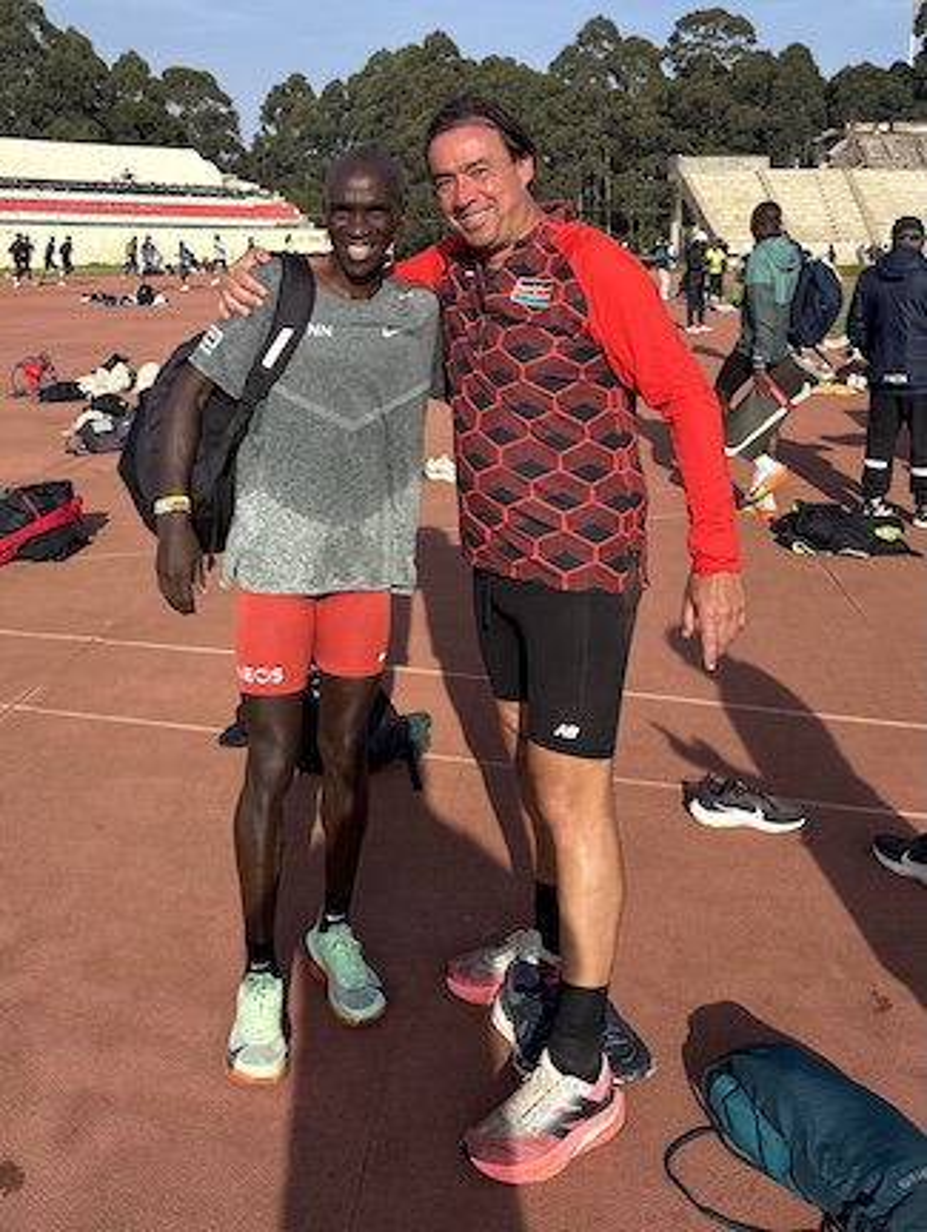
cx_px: 464
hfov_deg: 56.9
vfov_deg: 71.5
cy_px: 616
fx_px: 855
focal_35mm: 24
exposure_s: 1/4405
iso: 80
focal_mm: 6.76
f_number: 1.78
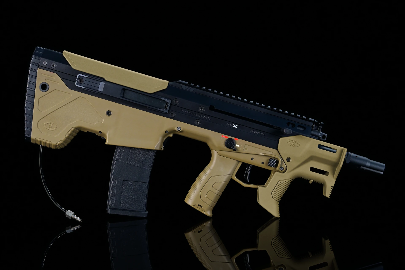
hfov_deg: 40.3
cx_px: 202
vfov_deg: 27.5
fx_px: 551
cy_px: 135
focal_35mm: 49
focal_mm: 49
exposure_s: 1/20
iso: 1000
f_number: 11
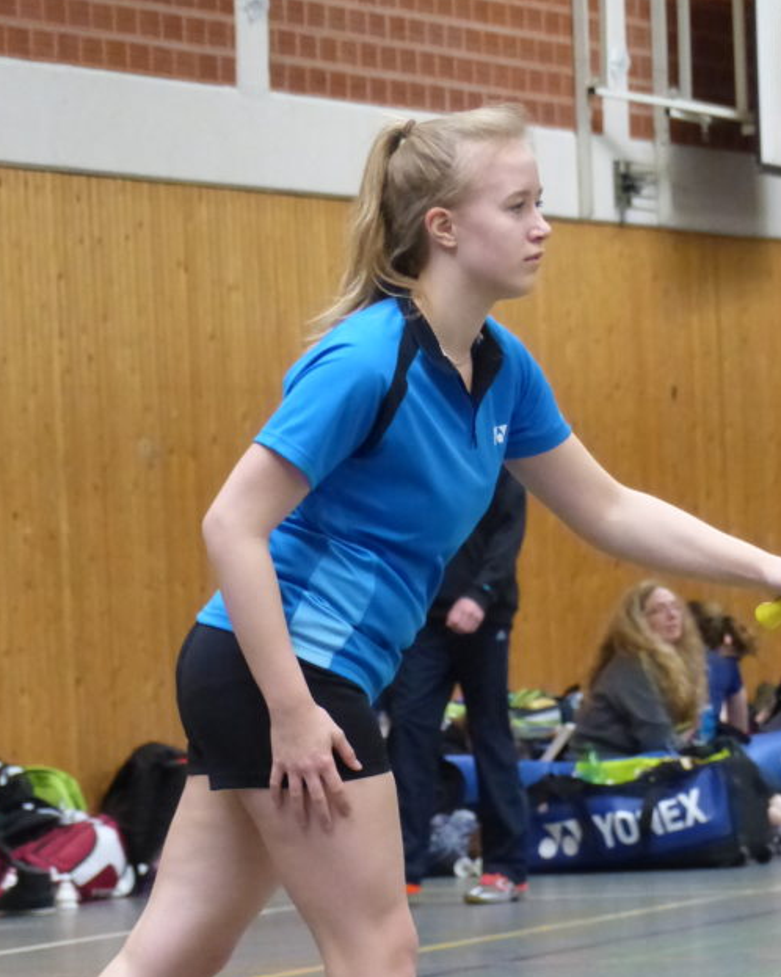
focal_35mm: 308
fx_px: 8903
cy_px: 709
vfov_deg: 6.3
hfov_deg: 5.0
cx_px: 508
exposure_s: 1/100
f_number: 2.8
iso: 800
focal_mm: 34.5
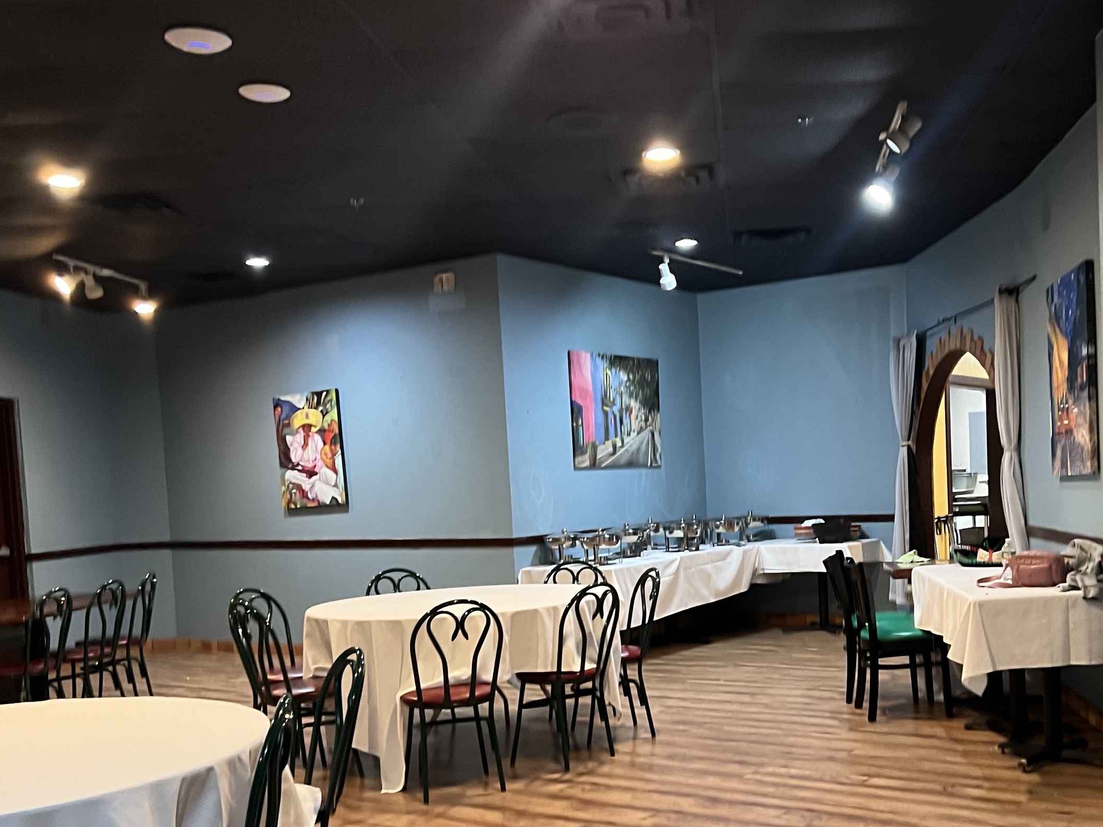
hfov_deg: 48.5
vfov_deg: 37.2
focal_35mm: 38
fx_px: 1211
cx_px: 695
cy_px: 568
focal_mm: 5.7
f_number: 1.5
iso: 400
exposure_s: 1/40
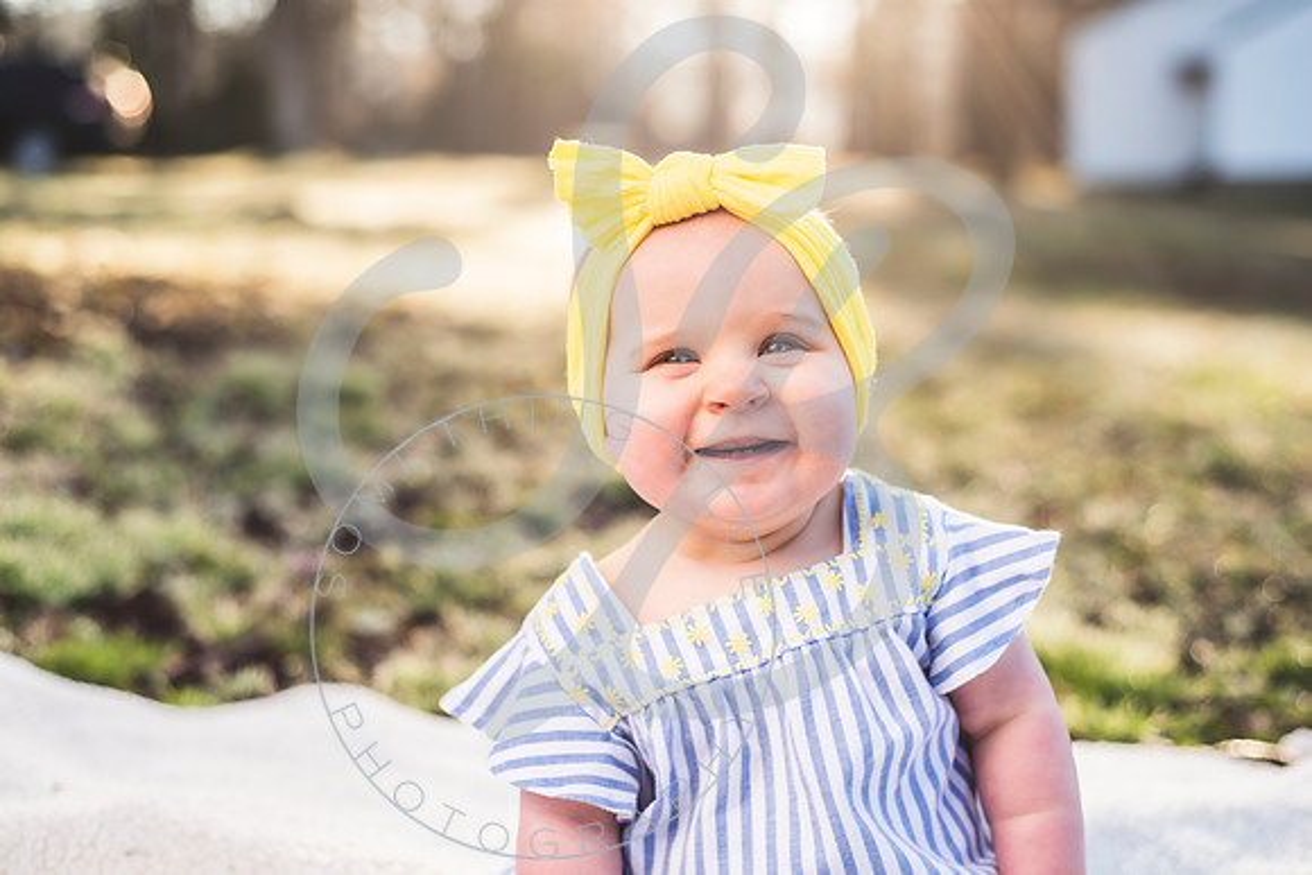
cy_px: 438
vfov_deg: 27.0
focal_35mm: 50
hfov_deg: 39.6
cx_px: 656
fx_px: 1823
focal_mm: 50
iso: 100
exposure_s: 1/320
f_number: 2.8
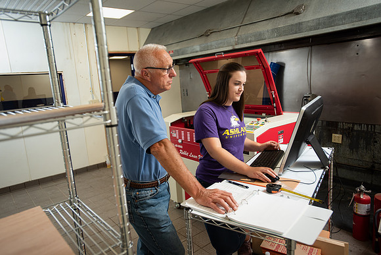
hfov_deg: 71.5
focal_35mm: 25
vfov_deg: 51.3
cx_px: 190
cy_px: 128
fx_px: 265
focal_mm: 25
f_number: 4
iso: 400
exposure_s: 1/200
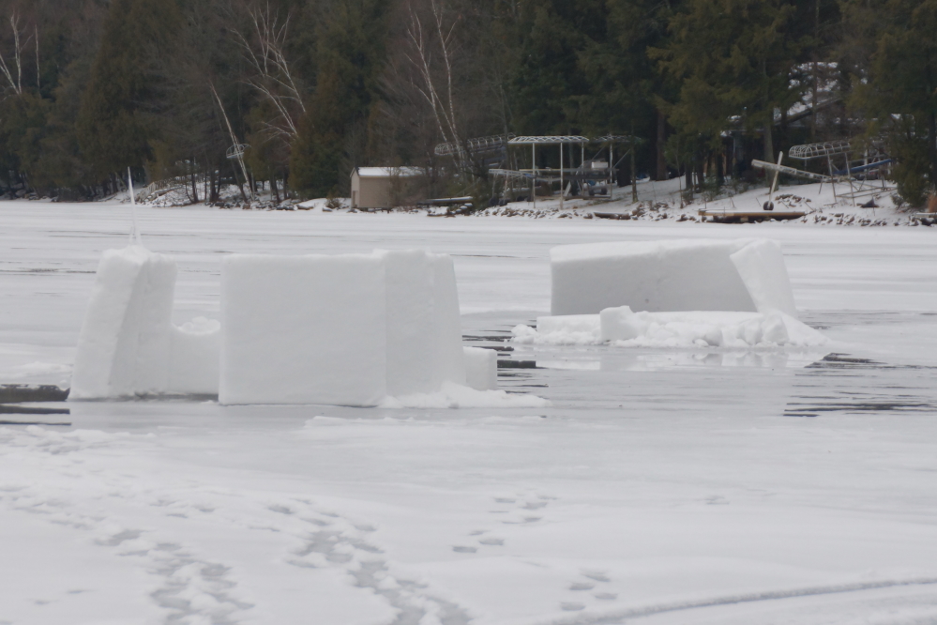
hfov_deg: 13.7
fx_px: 3904
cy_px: 312
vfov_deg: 9.1
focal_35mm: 150
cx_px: 468
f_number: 5.6
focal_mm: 100
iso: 320
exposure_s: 1/160
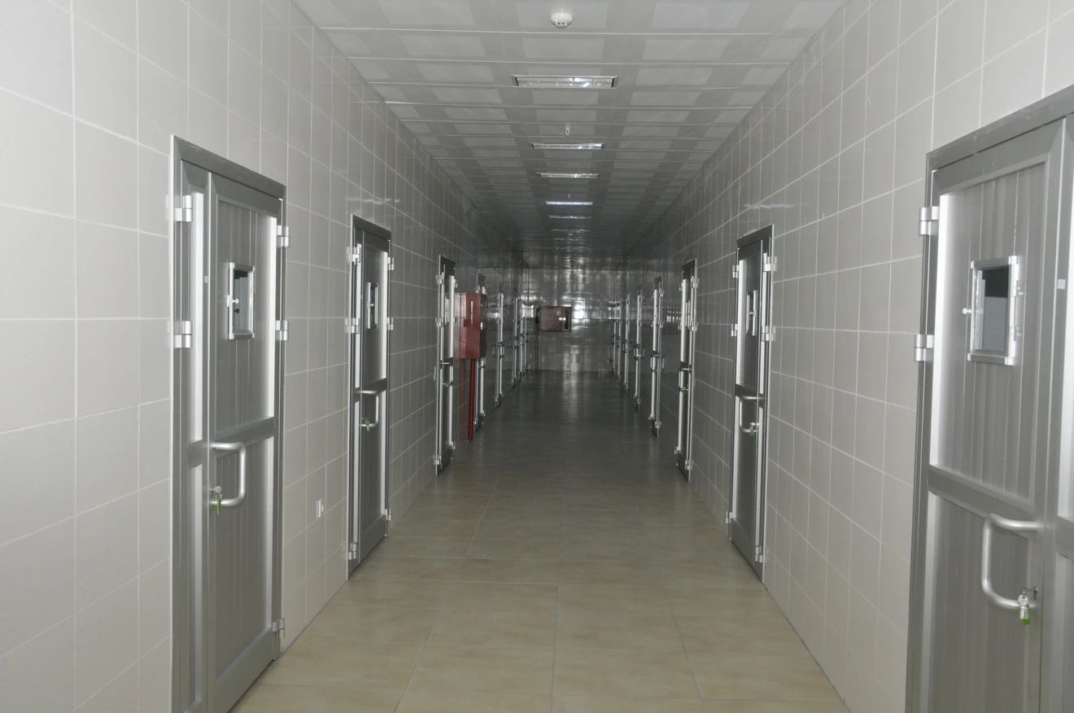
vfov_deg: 36.8
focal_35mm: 36
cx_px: 537
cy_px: 356
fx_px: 1072
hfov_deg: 53.2
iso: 500
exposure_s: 1/60
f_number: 10
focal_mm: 24
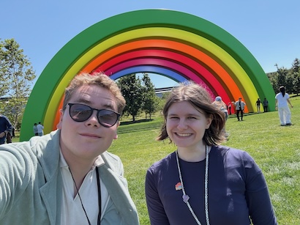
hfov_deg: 74.0
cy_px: 112
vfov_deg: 58.8
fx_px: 199
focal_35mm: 23
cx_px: 150
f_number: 1.9
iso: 40
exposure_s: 1/541
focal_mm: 2.69
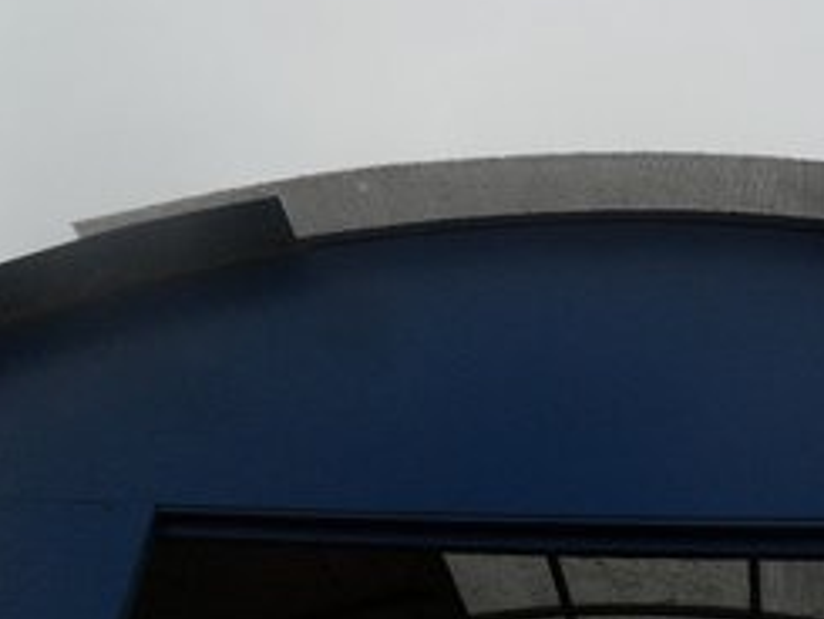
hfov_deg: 37.5
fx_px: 1191
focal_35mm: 50
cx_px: 582
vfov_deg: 29.0
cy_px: 227
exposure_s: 1/350
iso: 100
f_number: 3.2
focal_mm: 6.3
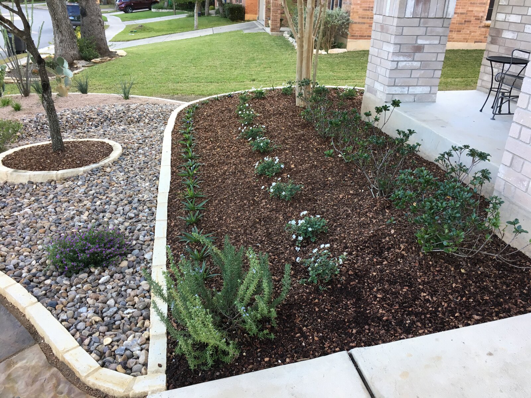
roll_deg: -2.5
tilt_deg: -22.9
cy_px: 199
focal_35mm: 29
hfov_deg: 61.7
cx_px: 266
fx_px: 445
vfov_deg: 48.2
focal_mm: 4.15
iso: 25
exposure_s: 1/40
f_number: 2.2
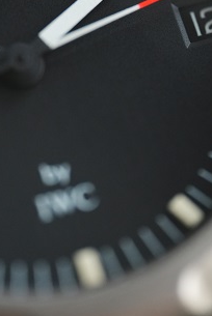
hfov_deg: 5.7
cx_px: 104
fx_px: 2124
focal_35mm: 241
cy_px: 46
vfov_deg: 8.5
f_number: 2.8
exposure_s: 1/250
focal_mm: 105
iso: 2000
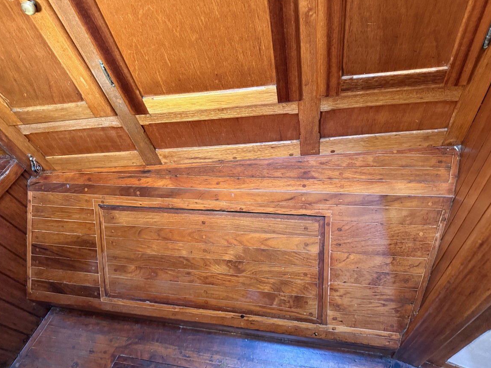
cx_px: 246
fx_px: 355
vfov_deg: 54.9
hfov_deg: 69.4
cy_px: 188
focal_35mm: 25
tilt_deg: -53.2
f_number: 1.78
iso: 800
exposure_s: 1/49
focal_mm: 6.76
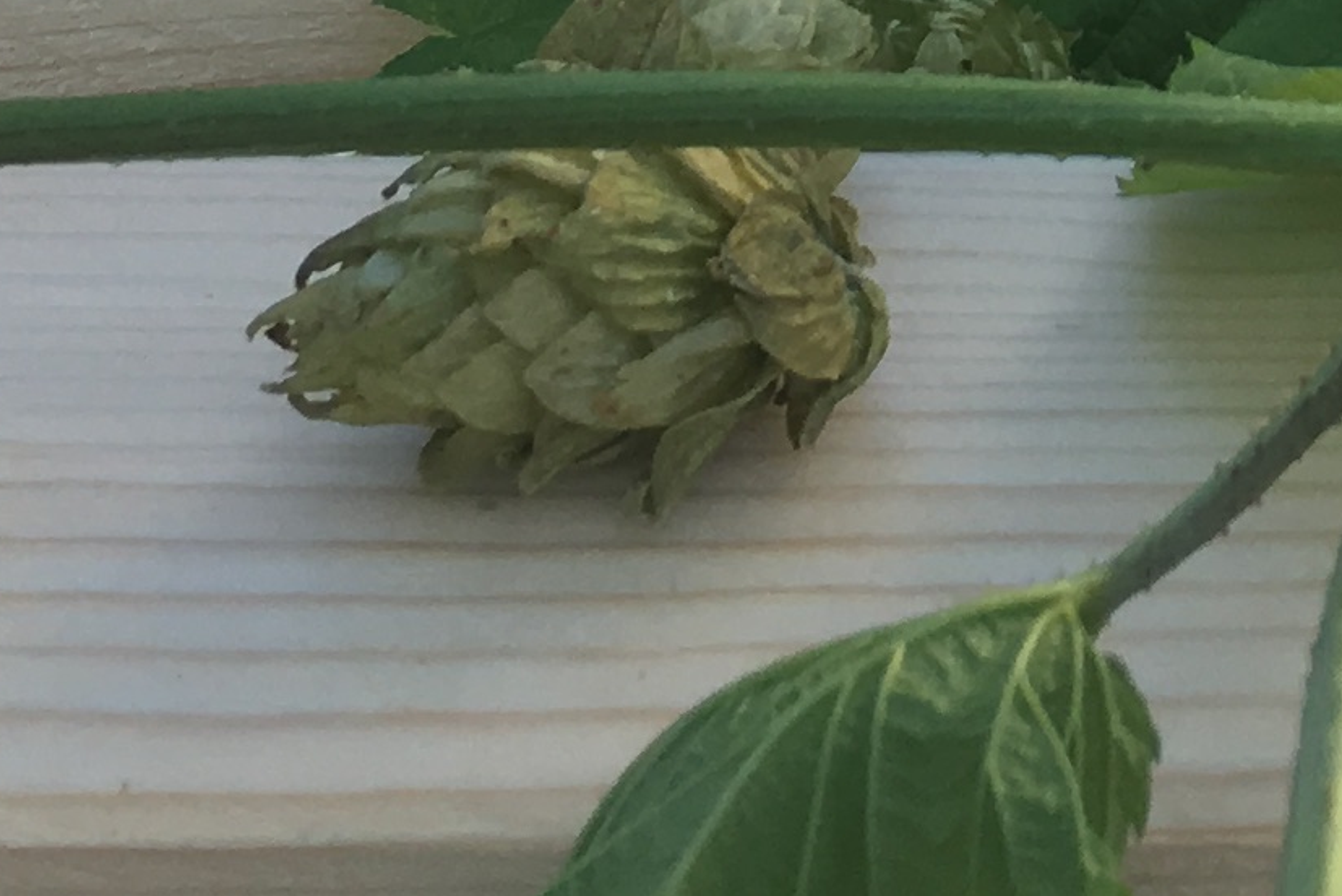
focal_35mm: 147
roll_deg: +0.9
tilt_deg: -15.5
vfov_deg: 8.3
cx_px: 1533
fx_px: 5481
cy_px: -1487
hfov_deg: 13.6
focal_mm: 4.15
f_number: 2.2
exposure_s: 1/226
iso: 25
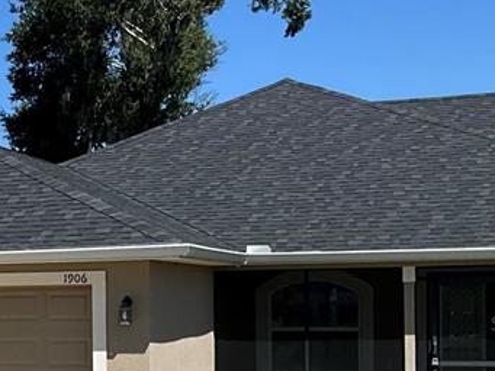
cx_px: -164
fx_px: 1245
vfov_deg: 16.8
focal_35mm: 87
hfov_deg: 20.4
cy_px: 323
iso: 25
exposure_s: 1/3322
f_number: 1.8
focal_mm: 3
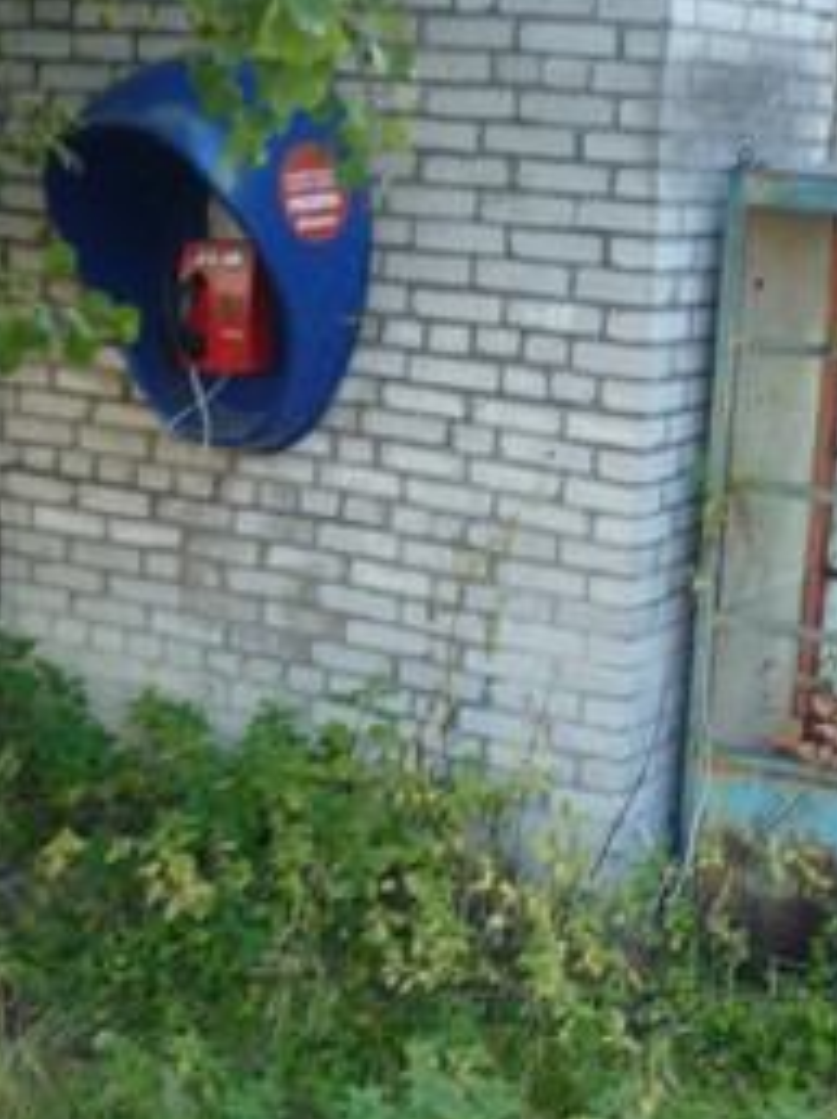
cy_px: 629
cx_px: 640
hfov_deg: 22.7
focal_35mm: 64
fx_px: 2067
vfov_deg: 30.3
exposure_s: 1/60
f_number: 2.8
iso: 80
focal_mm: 5.5
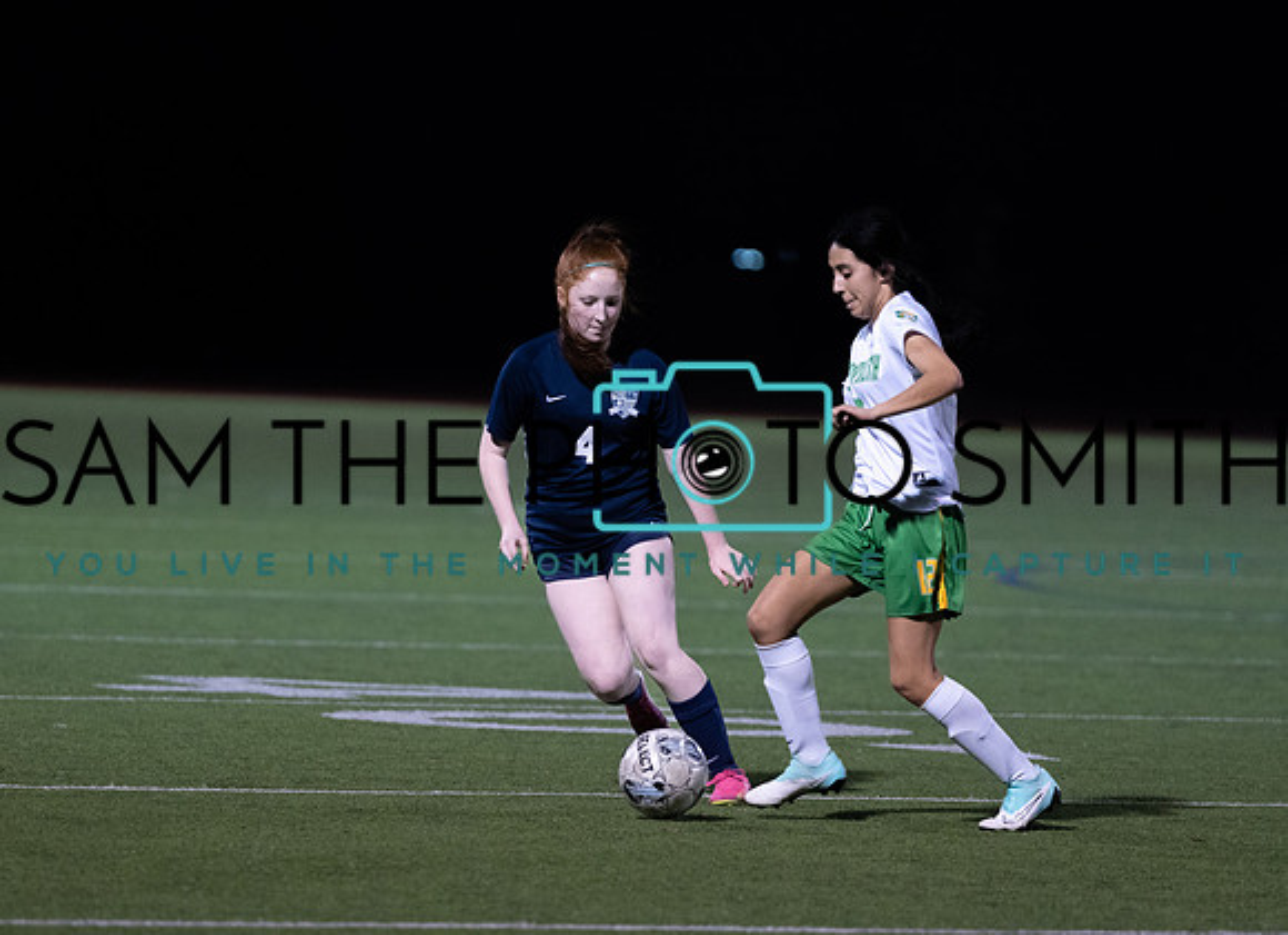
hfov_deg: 7.3
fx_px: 10108
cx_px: 545
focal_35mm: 275
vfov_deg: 5.3
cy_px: 597
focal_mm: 200
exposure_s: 1/1000
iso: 3200
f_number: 2.8
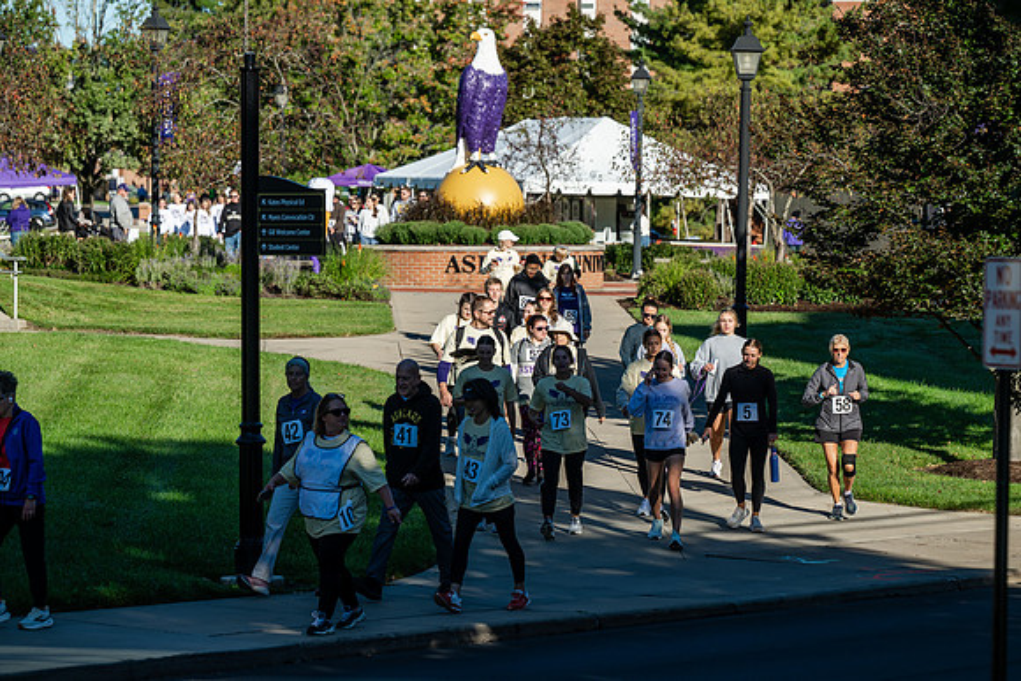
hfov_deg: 14.7
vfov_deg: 9.8
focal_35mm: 140
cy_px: 340
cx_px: 510
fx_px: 3971
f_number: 4.5
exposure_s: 1/500
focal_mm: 140
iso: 50
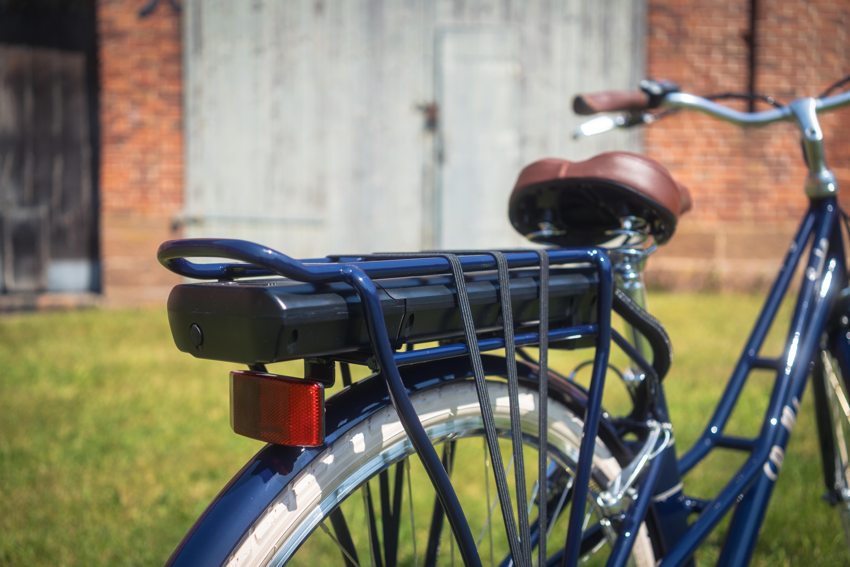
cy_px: 284
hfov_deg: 54.4
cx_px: 425
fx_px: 826
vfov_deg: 37.9
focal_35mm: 35
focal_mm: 35
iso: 200
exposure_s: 1/1600
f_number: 2.8
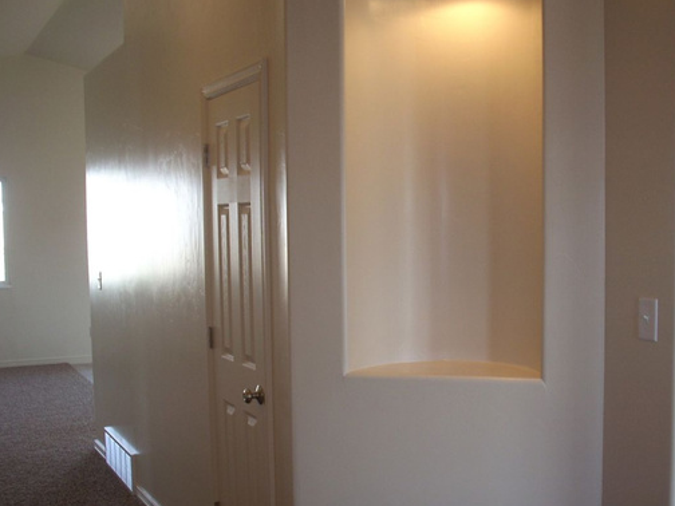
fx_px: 916
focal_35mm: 47
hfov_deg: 40.3
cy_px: 297
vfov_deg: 30.8
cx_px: 403
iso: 64
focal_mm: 6.2
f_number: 2.8
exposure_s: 1/30
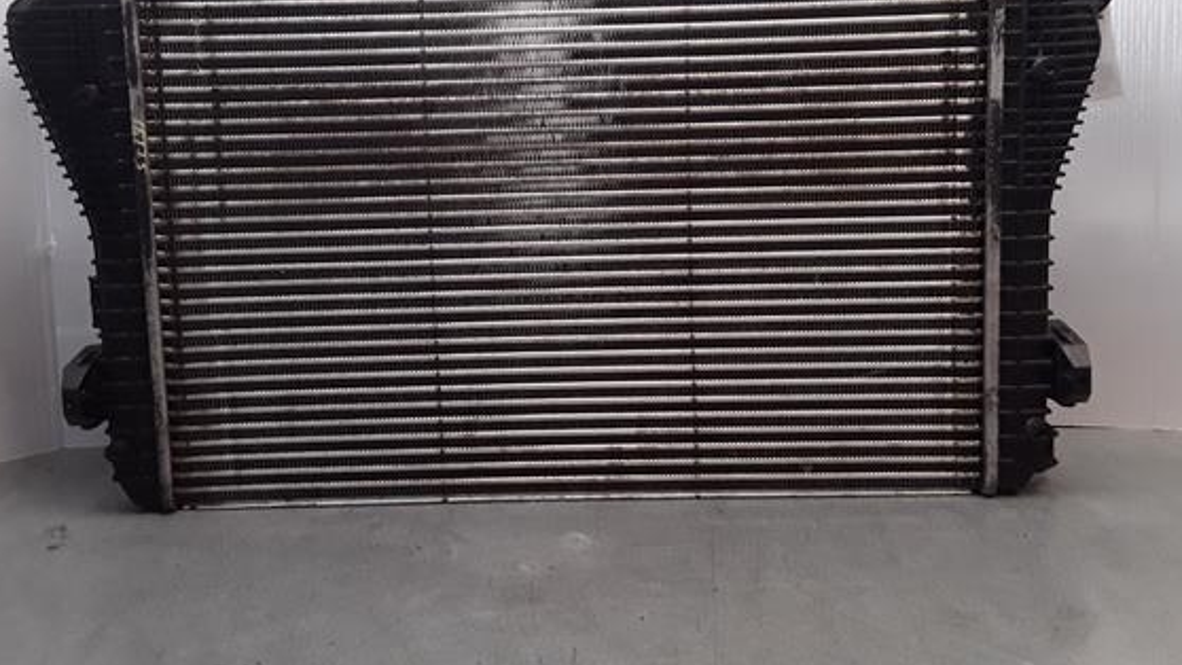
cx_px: 525
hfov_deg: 56.5
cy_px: 174
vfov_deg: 33.1
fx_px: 1097
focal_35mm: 35
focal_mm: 2.91
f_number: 1.9
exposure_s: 1/142
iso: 100
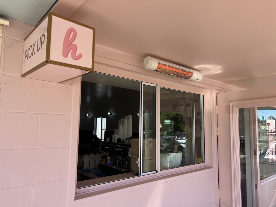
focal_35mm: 26
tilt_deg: +5.2
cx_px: 138
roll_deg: -0.7
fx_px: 207
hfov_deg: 67.3
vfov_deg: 53.1
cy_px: 104
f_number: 1.5
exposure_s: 1/840
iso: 50
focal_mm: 5.7
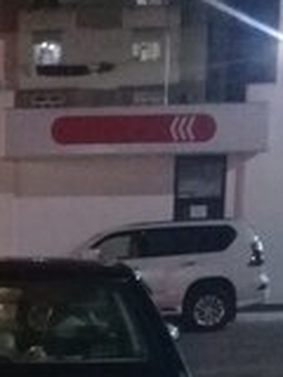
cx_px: -61
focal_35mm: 96
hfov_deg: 14.9
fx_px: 1046
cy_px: 533
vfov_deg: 18.5
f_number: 2.2
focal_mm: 3.3
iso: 640
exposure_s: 1/17
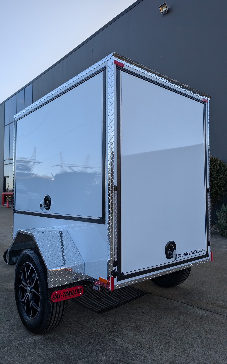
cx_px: 118
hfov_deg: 47.6
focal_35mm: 26
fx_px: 257
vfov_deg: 70.4
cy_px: 181
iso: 22
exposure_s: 1/640
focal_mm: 6.9
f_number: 1.68
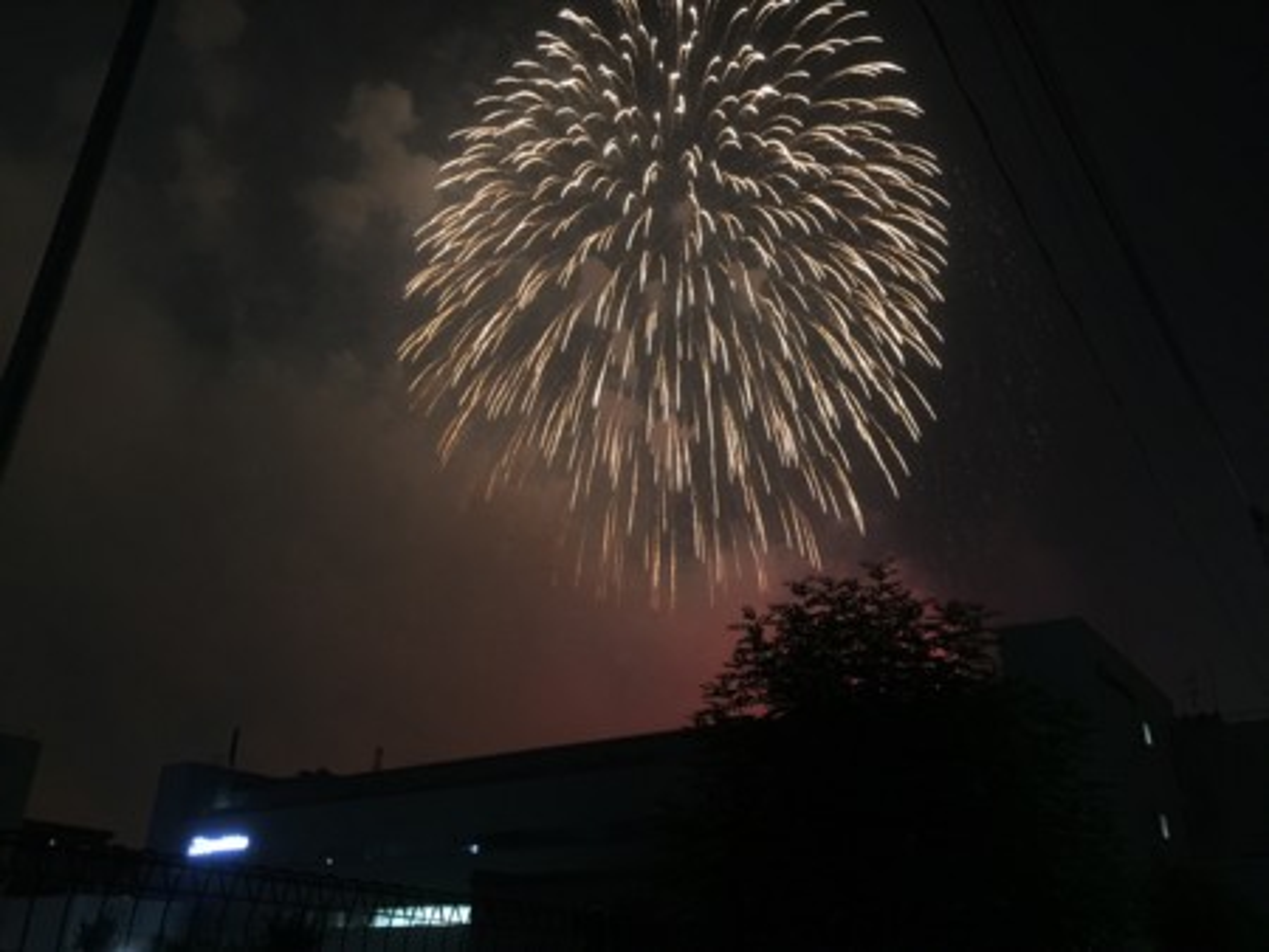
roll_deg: -3.5
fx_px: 1064
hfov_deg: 61.6
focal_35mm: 29
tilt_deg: +22.1
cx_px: 634
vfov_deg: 48.3
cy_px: 476
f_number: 2.2
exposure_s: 1/4
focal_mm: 4.15
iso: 125
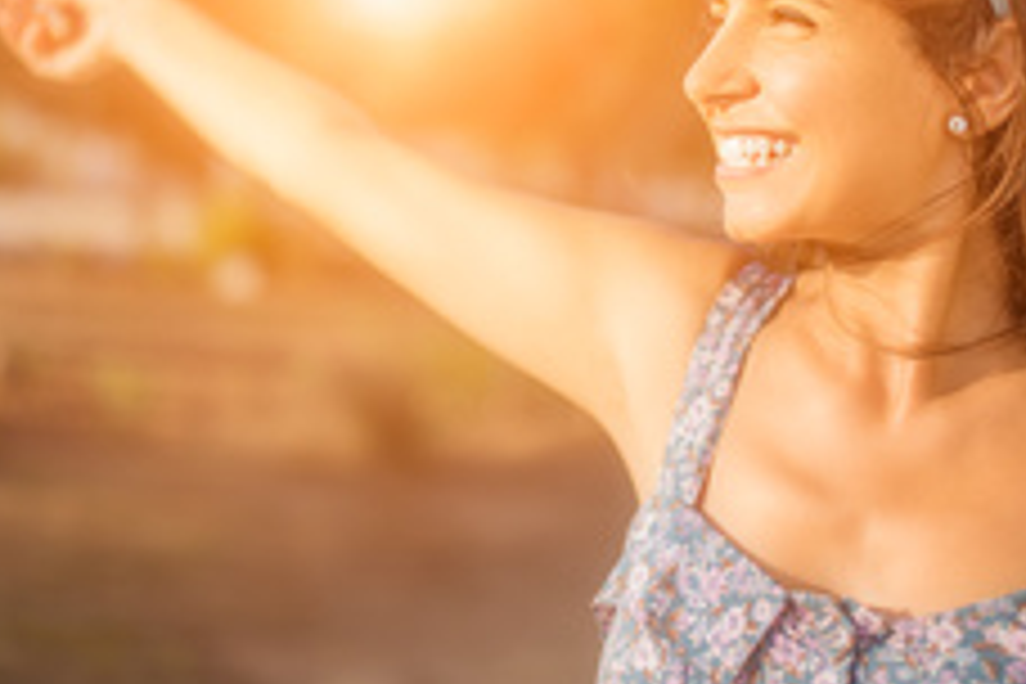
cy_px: 160
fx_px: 1852
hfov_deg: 31.0
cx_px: 504
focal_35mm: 65
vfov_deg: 20.7
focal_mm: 35
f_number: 1.4
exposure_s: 1/2000
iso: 100
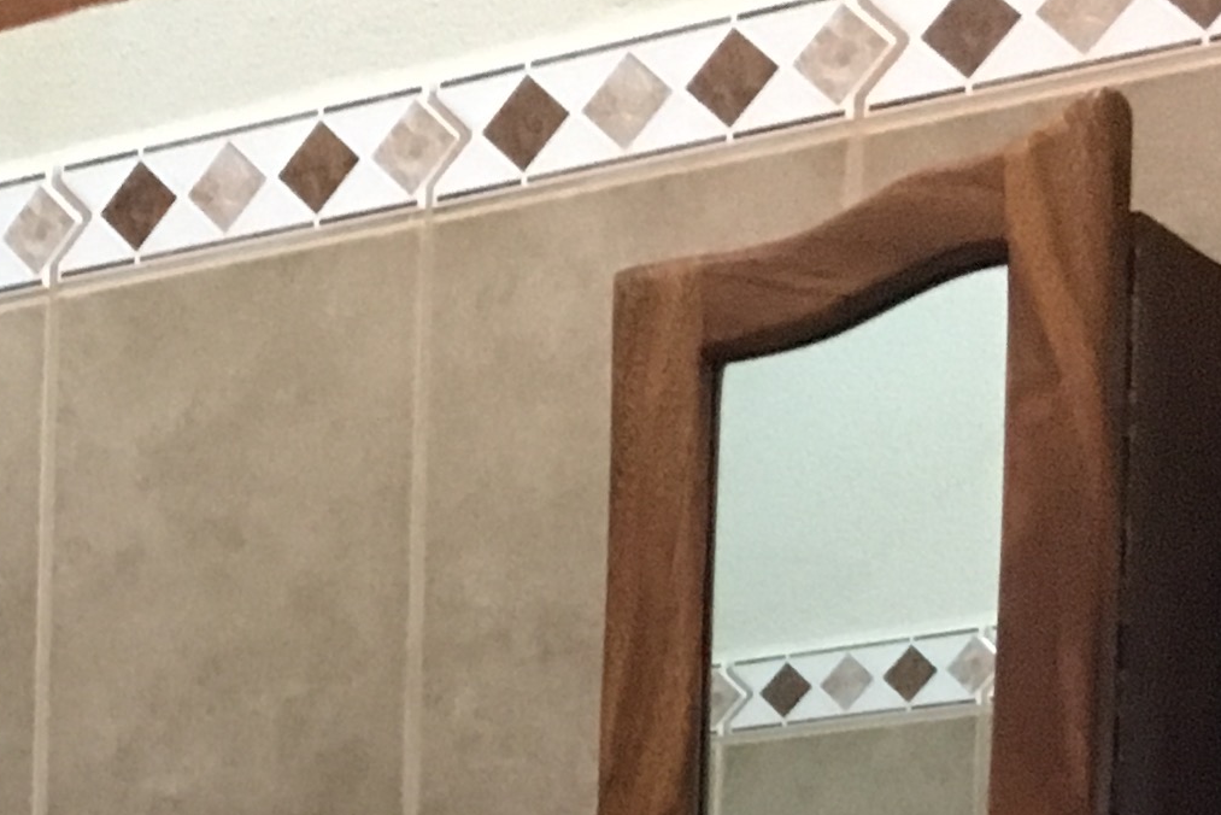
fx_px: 4071
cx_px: -519
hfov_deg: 15.9
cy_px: 1699
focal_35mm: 120
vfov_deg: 10.4
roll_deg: -0.4
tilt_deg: -3.8
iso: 250
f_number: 2.2
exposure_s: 1/15
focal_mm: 4.15
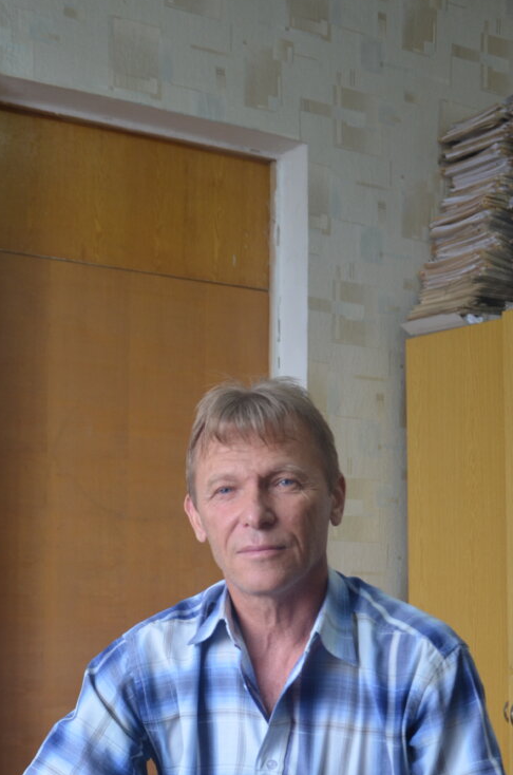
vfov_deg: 29.9
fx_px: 1439
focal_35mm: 67
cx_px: 195
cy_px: 533
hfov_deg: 20.2
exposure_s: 1/60
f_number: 4.2
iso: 560
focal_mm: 32
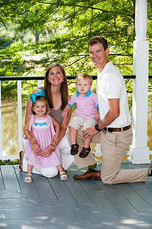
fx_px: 546
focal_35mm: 86
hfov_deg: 15.9
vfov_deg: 23.7
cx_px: 76
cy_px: 114
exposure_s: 1/125
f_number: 5.6
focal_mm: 86
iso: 250
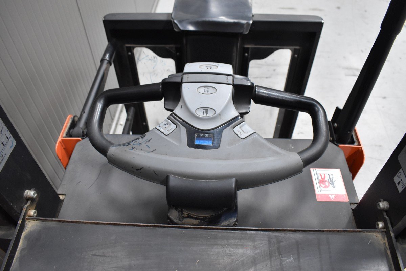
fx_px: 304
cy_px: 136
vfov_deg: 47.9
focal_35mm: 27
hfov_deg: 67.4
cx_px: 203
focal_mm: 18
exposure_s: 1/40
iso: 1600
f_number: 5
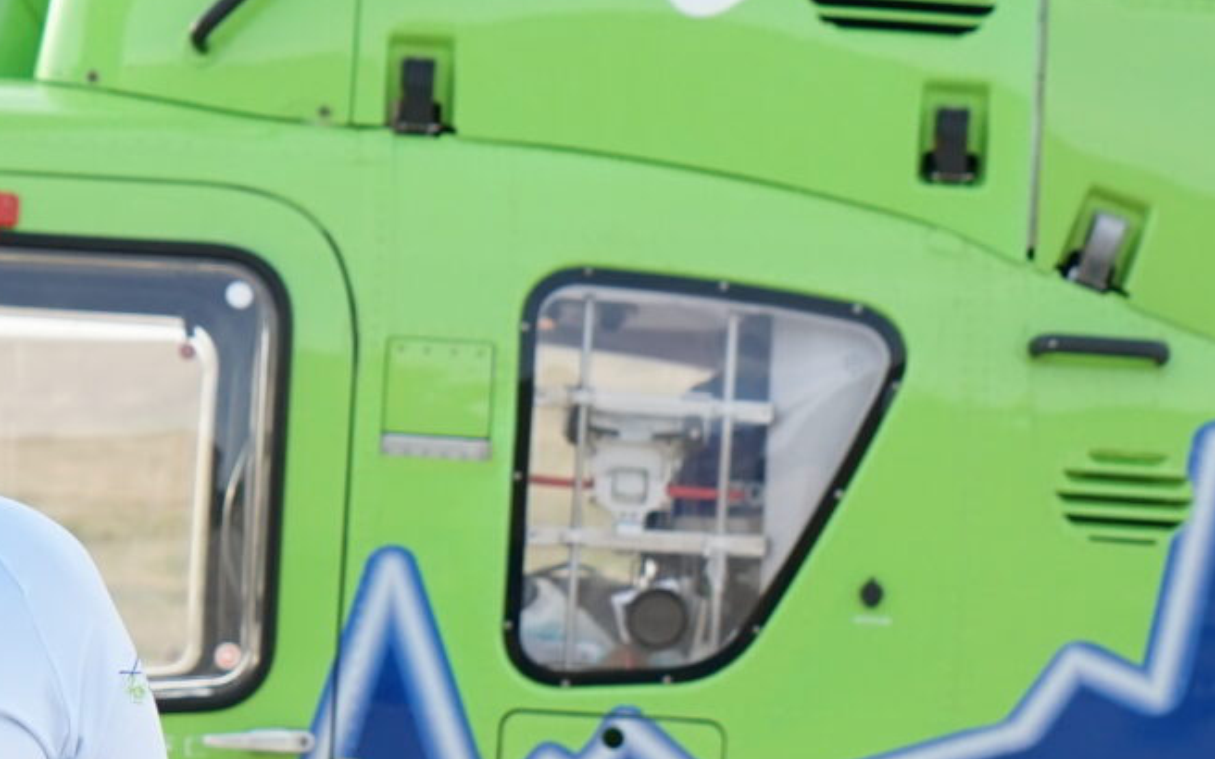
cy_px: 980
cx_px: 226
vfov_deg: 7.1
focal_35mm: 183
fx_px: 6060
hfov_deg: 11.4
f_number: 5.6
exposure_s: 1/500
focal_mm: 46
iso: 500
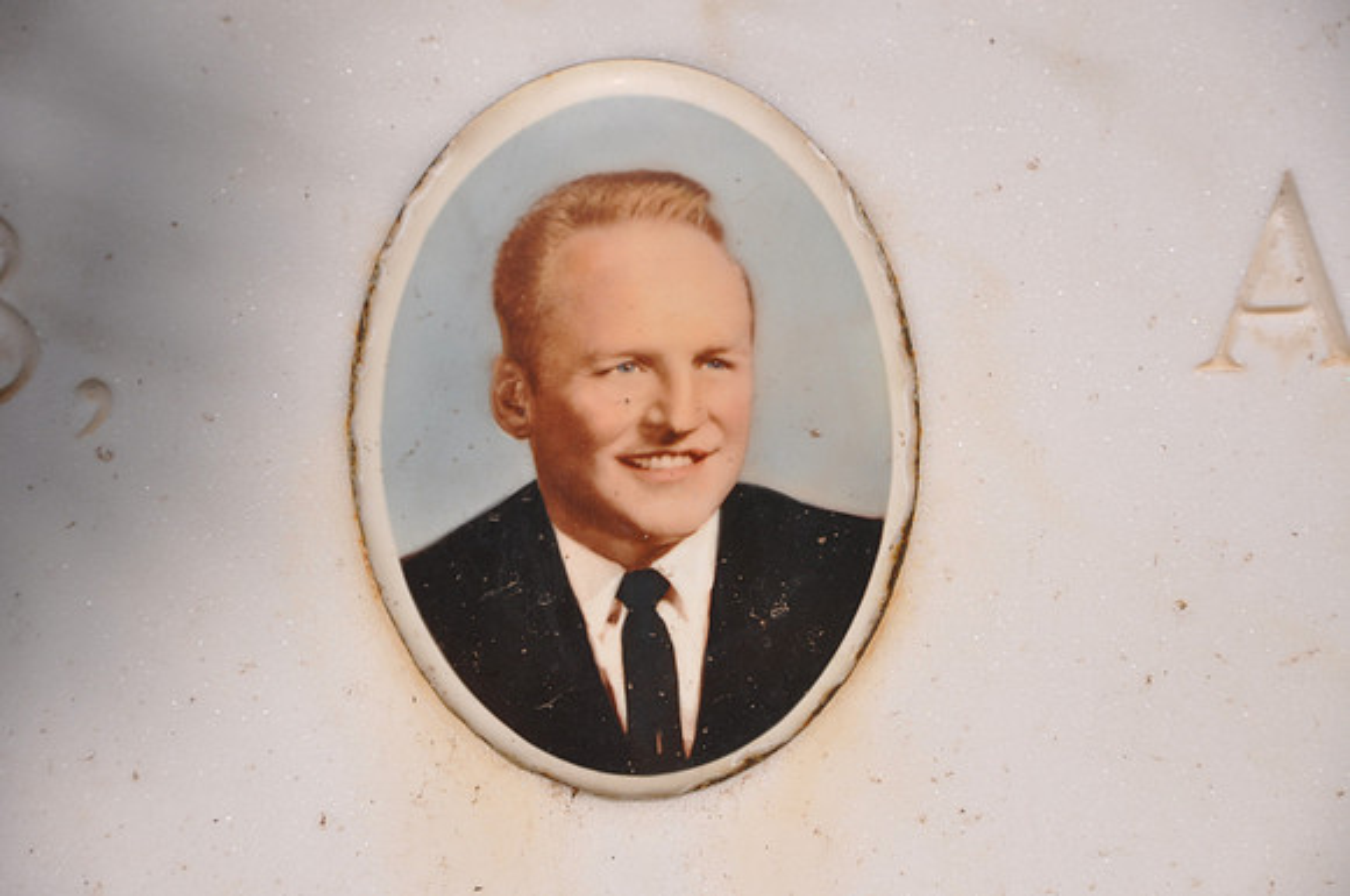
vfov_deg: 8.7
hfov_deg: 13.1
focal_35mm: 158
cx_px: 675
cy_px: 448
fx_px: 5898
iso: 200
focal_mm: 105
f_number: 7.1
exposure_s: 1/800
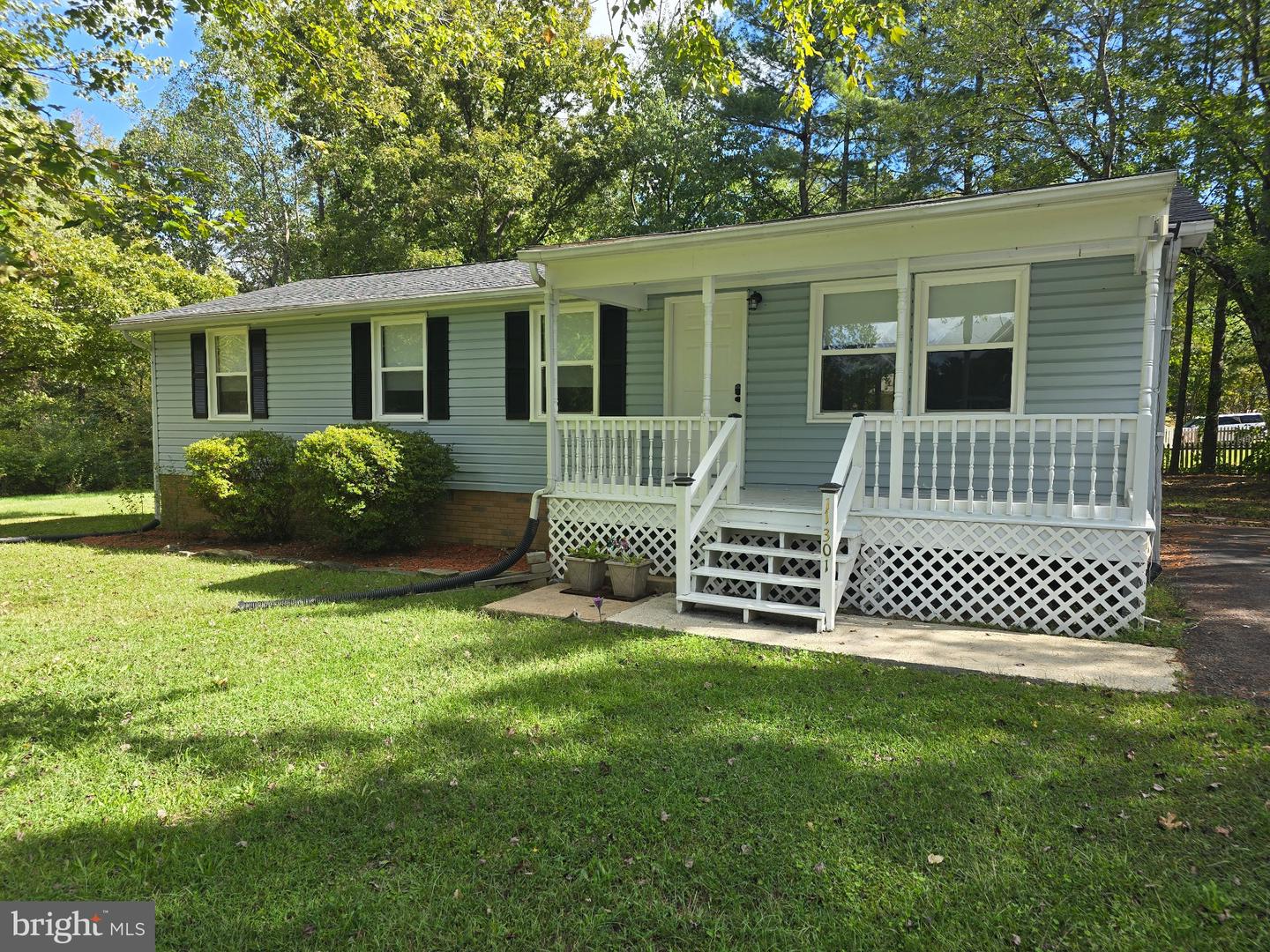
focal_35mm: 23
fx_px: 844
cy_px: 476
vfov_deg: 58.9
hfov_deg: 73.9
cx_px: 635
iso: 12
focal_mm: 6.3
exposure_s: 1/201
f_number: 1.7
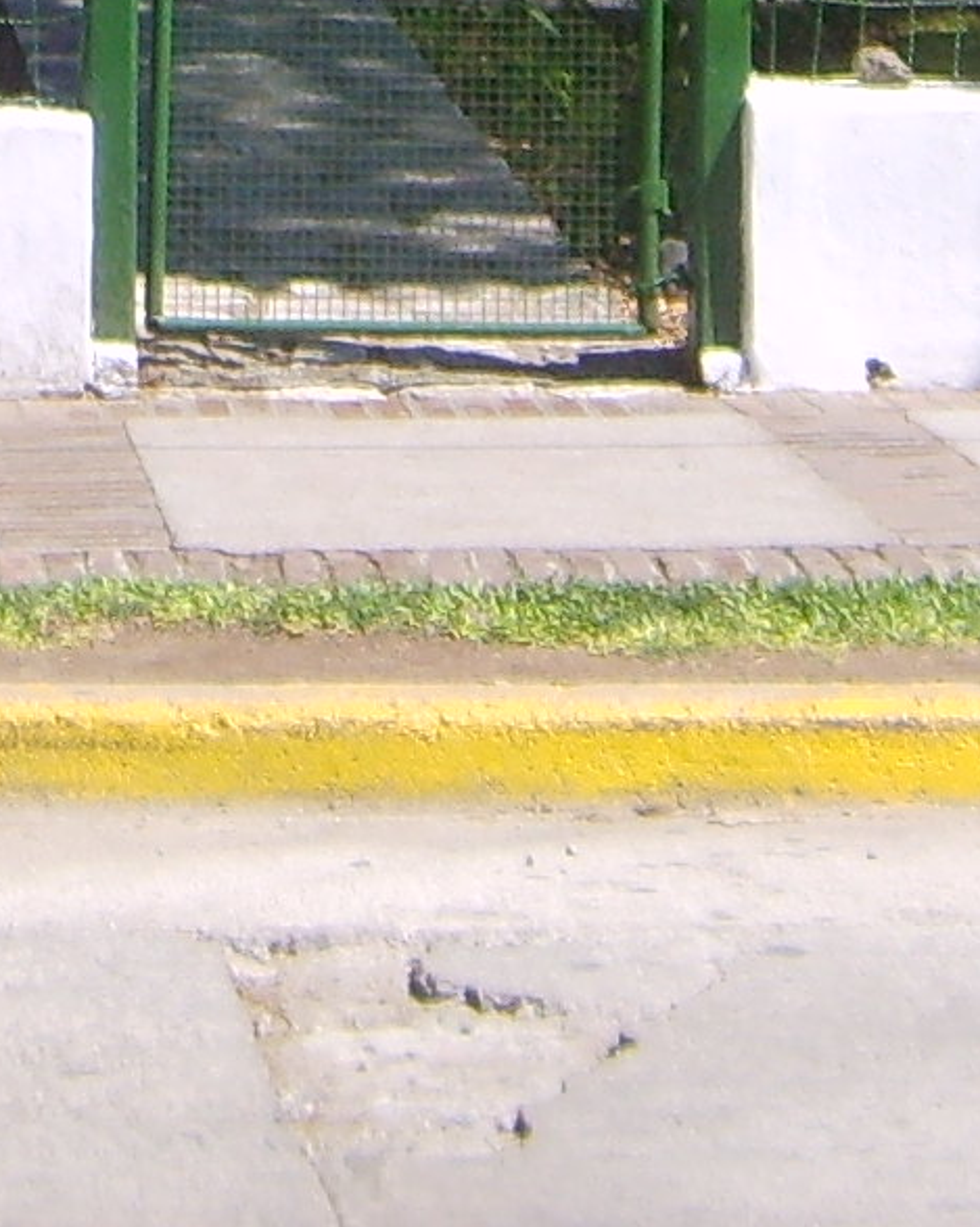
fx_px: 5951
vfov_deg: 11.0
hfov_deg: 9.3
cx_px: -182
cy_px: -947
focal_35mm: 164
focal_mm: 5.8
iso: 50
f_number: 2.8
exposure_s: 1/750
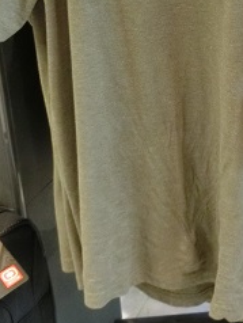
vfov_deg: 25.5
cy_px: 7
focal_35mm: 73
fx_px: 682
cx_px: 164
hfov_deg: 20.1
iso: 800
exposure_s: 1/20
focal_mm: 5.2
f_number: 3.7
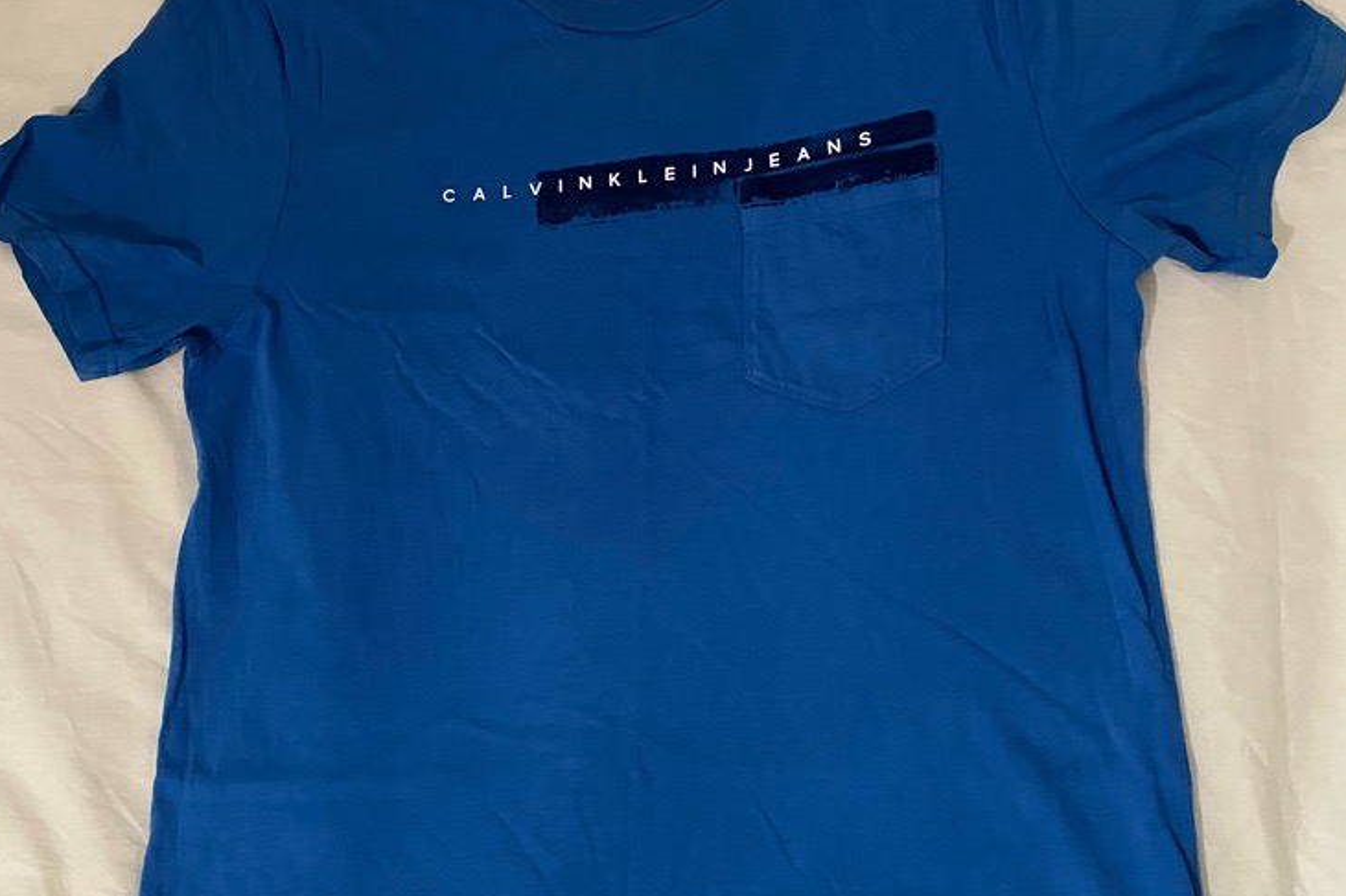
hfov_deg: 51.9
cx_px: 670
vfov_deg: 35.9
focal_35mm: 37
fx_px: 1383
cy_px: 475
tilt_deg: -77.7
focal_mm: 4.25
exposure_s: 1/30
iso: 800
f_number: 1.8
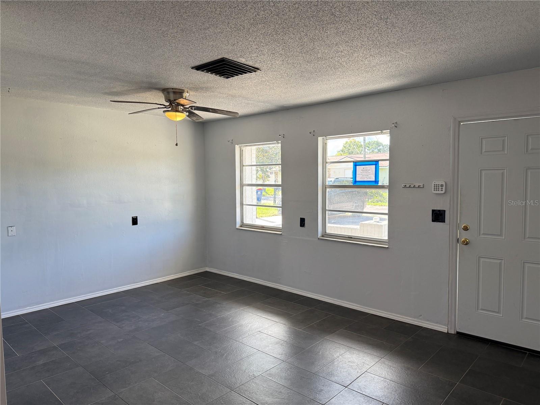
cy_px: 202
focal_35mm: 24
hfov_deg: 71.6
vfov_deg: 56.8
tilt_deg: -2.4
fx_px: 374
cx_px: 270
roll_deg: +0.4
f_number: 1.78
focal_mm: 6.76
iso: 160
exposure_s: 1/178
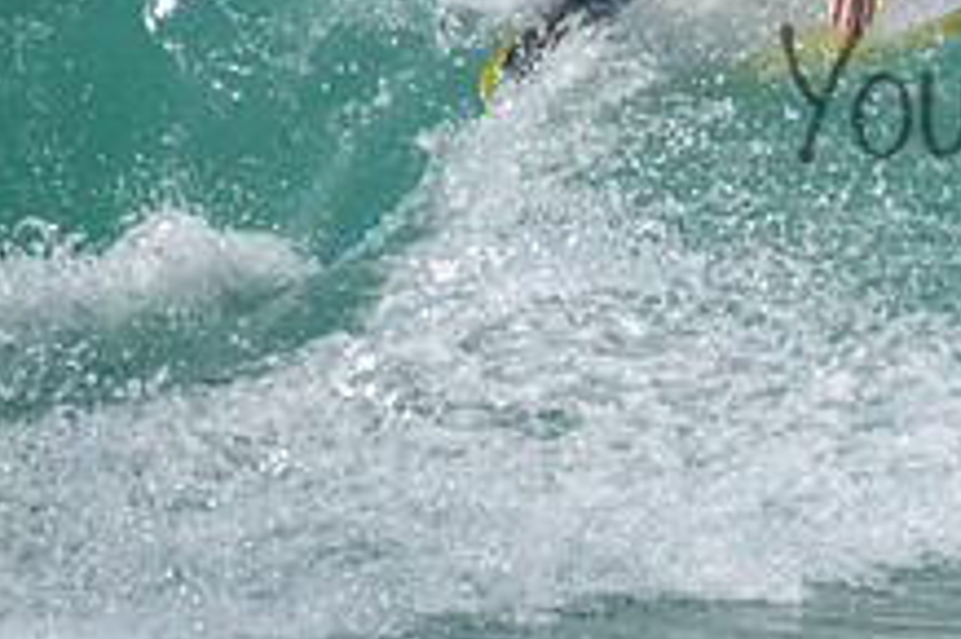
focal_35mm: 2130
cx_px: 1234
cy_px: 55
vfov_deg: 0.6
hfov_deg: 1.0
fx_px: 56815
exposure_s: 1/2000
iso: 4000
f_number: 11
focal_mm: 800
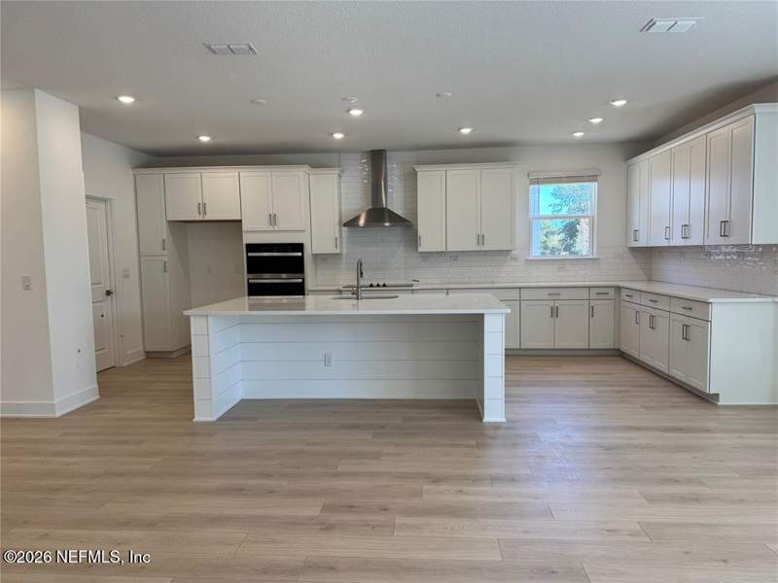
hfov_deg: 71.6
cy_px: 292
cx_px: 389
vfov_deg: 56.8
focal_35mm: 24
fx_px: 539
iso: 64
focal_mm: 6.76
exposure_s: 1/142
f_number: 1.78
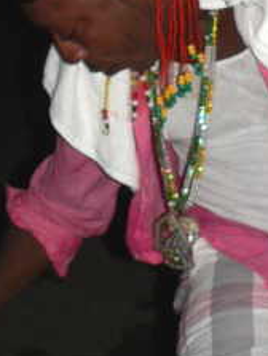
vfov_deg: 20.7
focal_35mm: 94
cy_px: 104
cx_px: 86
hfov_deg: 15.7
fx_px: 968
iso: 100
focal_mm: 6
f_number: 2.8
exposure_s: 1/60
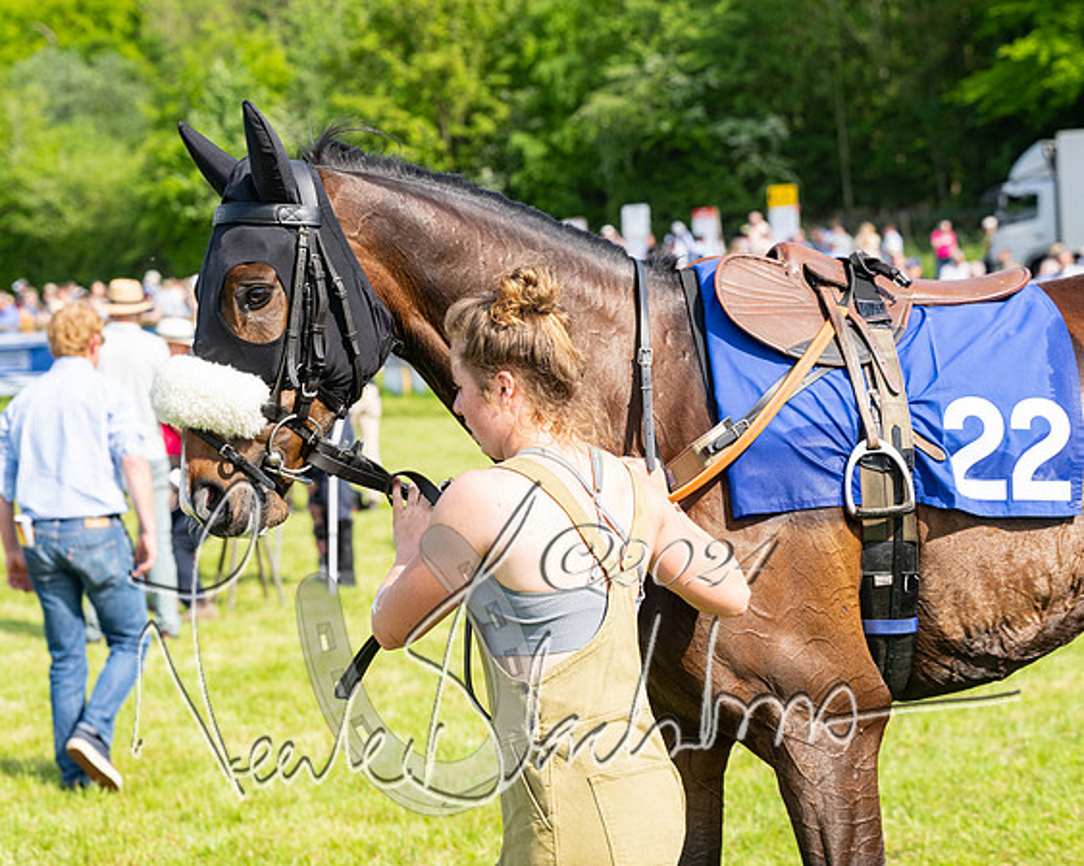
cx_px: 542
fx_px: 2855
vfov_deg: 17.3
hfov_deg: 21.5
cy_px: 433
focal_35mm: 89
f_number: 5
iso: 200
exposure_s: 1/800
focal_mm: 79
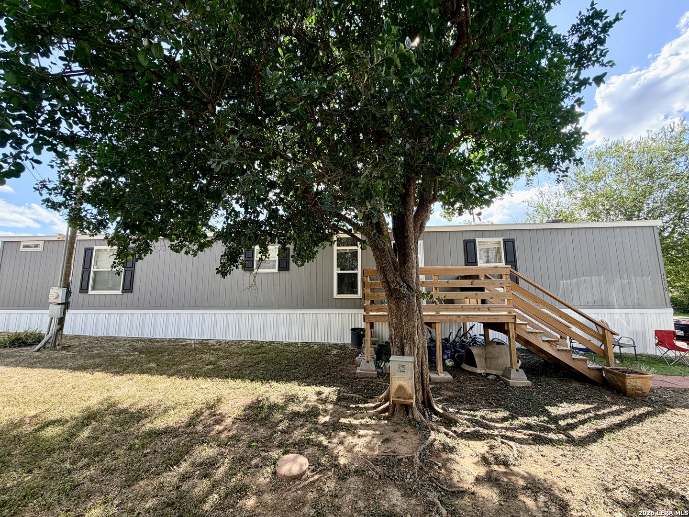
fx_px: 279
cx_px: 344
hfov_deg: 102.1
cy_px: 258
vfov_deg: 85.7
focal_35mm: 14
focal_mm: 2.22
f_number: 2.2
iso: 50
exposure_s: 1/285
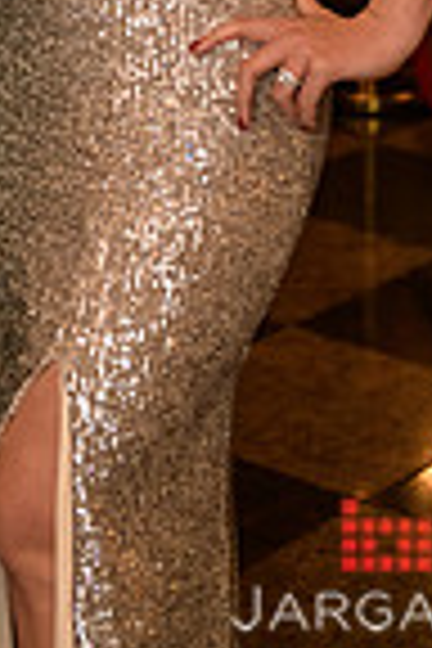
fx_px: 2538
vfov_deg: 13.8
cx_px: -18
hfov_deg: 9.6
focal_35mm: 141
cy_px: -284
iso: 1600
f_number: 3.2
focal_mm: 45
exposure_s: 1/125
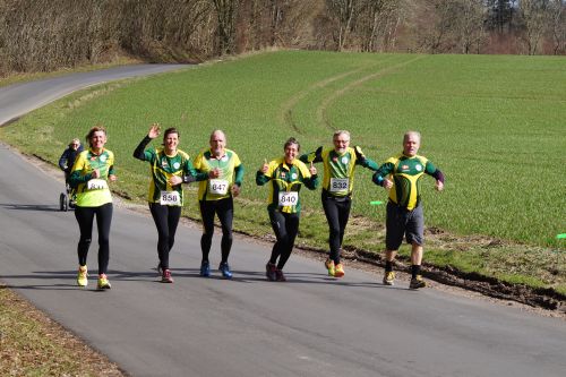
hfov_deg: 19.5
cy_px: 188
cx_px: 283
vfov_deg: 13.0
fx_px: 1650
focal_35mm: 105
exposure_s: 1/250
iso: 100
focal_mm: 70
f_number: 8
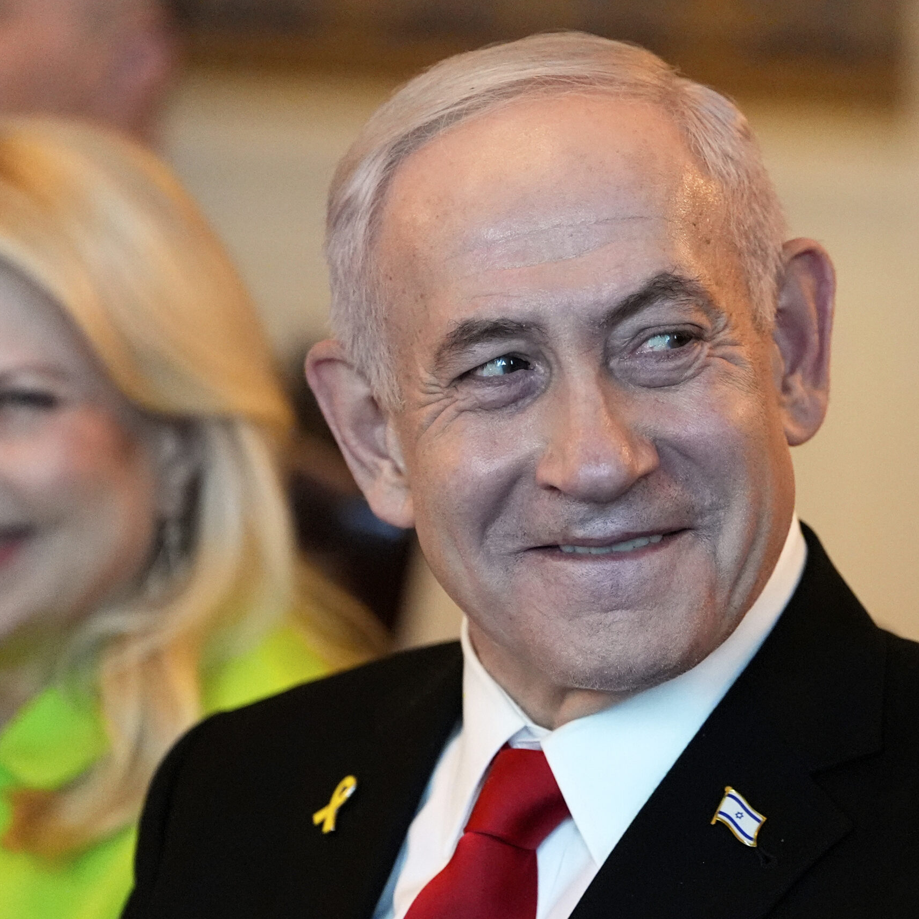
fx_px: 11504
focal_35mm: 383
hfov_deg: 4.6
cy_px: 458
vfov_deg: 4.6
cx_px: 568
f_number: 2.8
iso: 5000
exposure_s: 1/250
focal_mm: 200
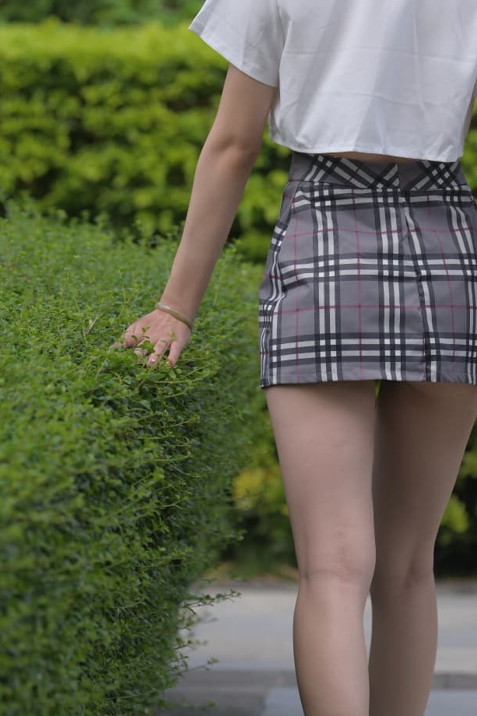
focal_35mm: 313
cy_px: 272
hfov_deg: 4.4
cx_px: 369
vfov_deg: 6.6
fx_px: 6223
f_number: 4
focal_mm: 160
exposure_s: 1/640
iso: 110
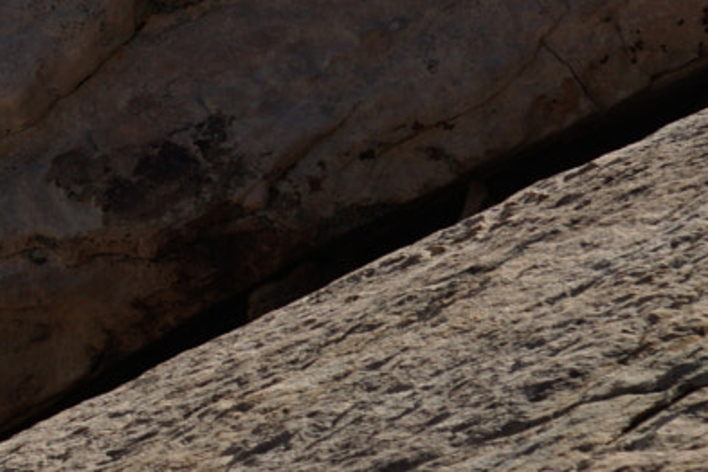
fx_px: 7689
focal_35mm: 391
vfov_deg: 3.5
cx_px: -614
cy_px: -183
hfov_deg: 5.2
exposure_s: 1/500
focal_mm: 50
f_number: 9
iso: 100
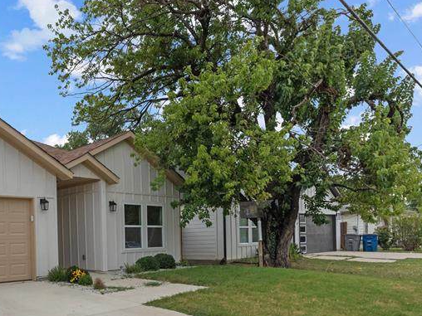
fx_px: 390
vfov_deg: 42.8
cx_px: 68
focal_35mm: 32
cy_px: 239
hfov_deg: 52.2
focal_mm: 16.5
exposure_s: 1/8000
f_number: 10
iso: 1000
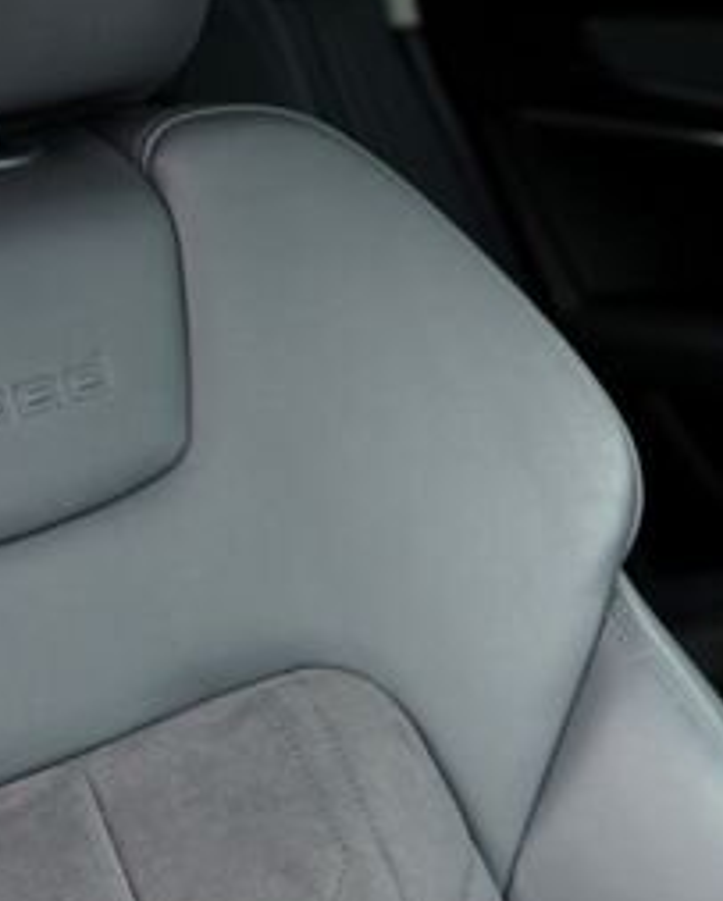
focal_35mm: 91
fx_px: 2430
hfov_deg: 16.9
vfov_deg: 21.0
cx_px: 484
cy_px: 518
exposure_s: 1/50
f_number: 4
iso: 100
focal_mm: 24
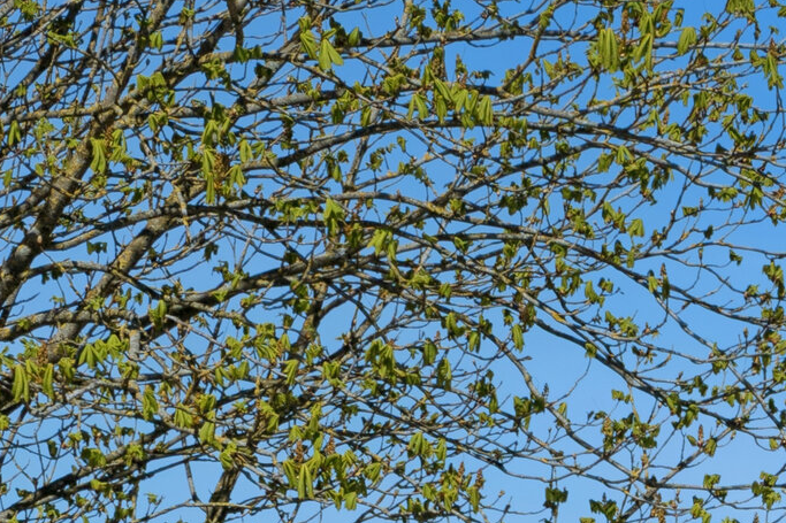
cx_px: 1251
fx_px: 5850
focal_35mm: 268
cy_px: 1089
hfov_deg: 7.5
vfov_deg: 5.0
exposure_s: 1/1250
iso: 400
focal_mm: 61
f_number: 10
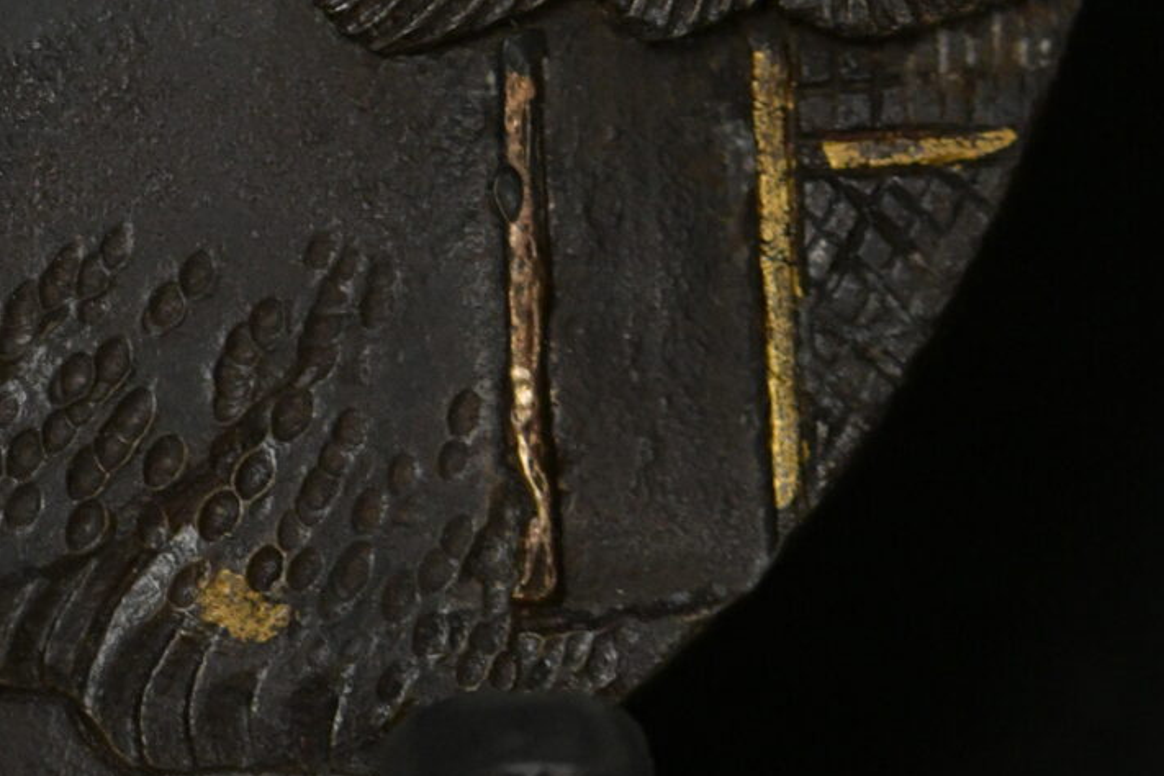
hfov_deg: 5.4
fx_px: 12221
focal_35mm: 378
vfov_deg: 3.6
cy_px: -111
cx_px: -275
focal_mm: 105
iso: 2800
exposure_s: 1/125
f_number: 9
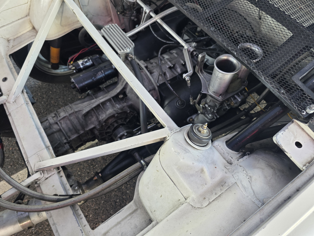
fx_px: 209
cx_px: 157
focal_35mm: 23
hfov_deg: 73.9
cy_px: 118
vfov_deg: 58.9
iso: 100
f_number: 1.7
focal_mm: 6.3
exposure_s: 1/180
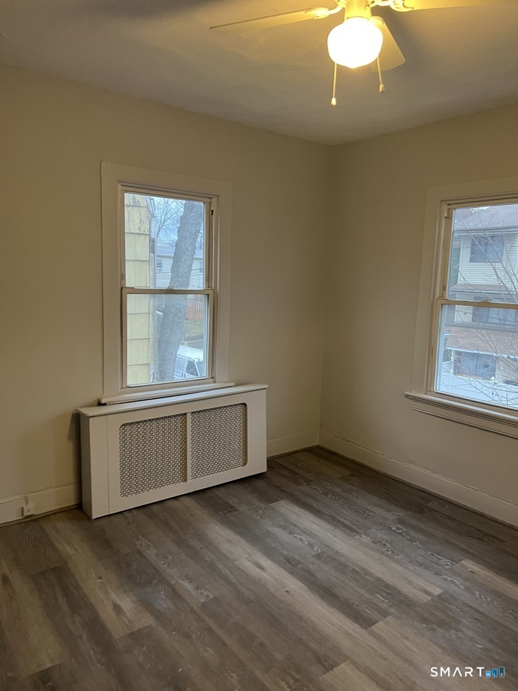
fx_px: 519
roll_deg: -2.1
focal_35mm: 26
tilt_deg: -6.7
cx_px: 259
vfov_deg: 67.3
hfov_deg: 53.1
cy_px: 346
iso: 200
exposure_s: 1/60
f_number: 1.5
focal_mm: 5.7
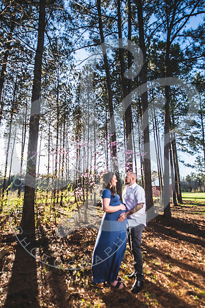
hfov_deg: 64.6
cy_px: 154
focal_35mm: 19
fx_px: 162
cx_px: 102
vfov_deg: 86.9
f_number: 2.8
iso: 100
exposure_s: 1/640
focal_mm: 19
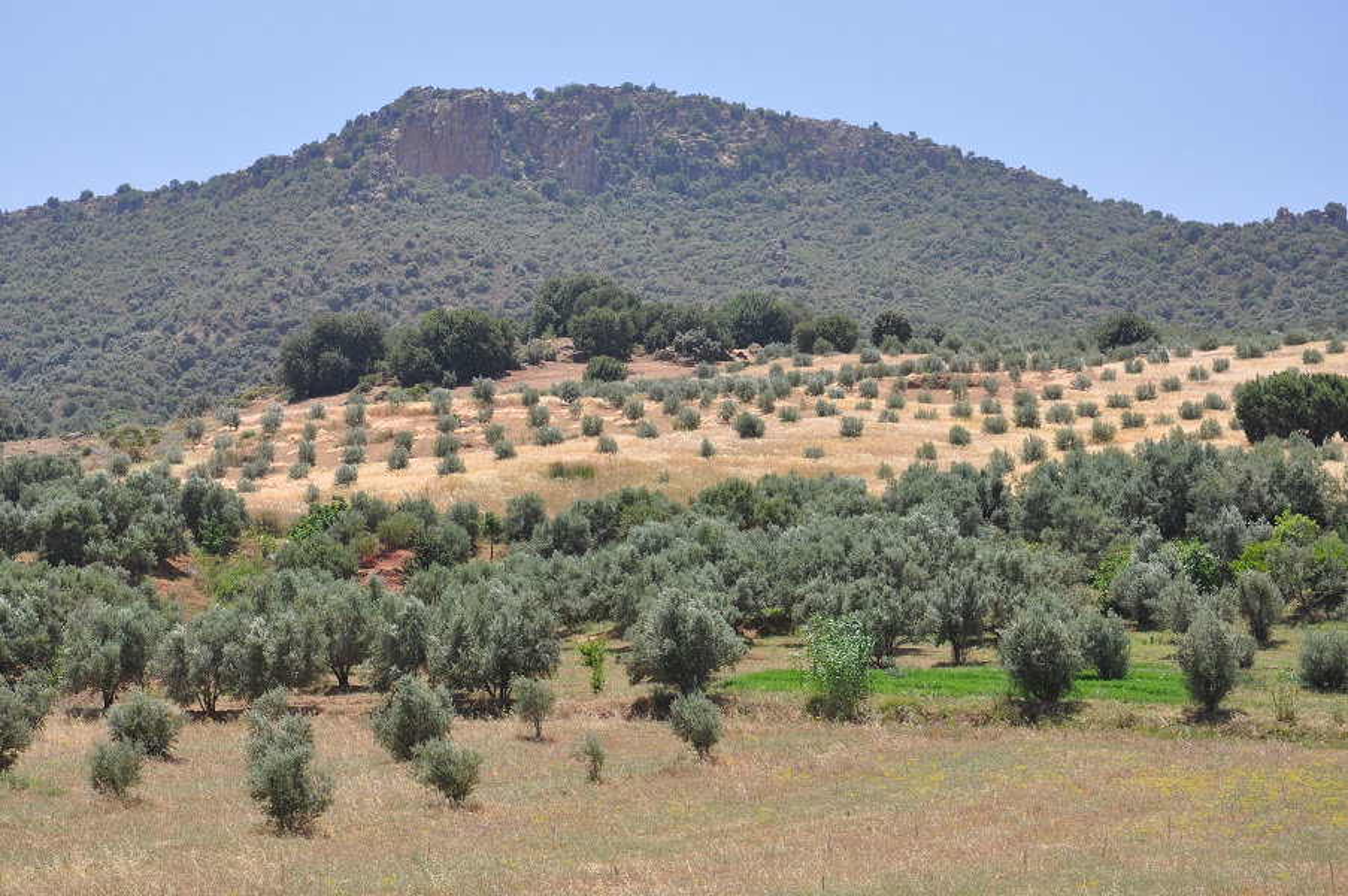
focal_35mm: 99
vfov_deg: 13.8
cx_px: 674
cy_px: 448
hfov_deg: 20.6
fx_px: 3703
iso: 200
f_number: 9
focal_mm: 66
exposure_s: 1/400
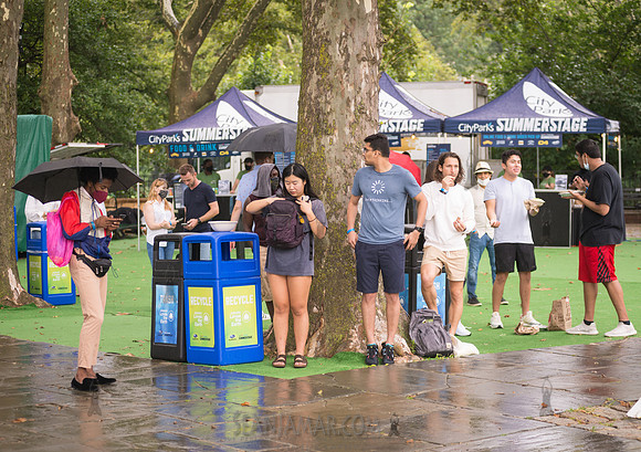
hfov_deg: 24.0
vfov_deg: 17.1
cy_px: 226
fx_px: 1504
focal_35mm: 83
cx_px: 338
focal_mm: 80
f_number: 4
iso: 400
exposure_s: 1/100
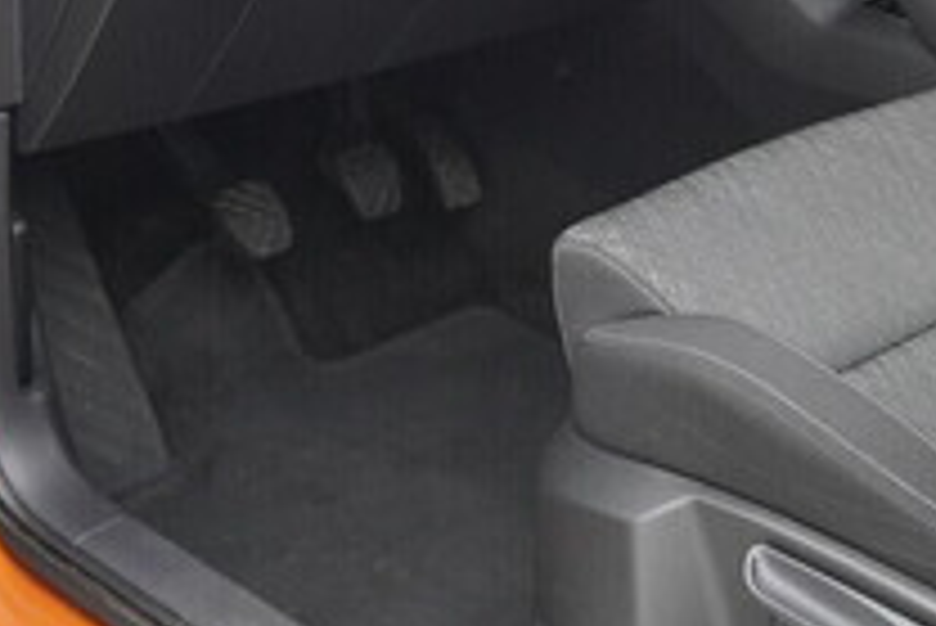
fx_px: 2472
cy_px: 27
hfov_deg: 21.4
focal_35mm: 95
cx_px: 603
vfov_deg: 14.2
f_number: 2.8
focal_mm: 24
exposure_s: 1/320
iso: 1600
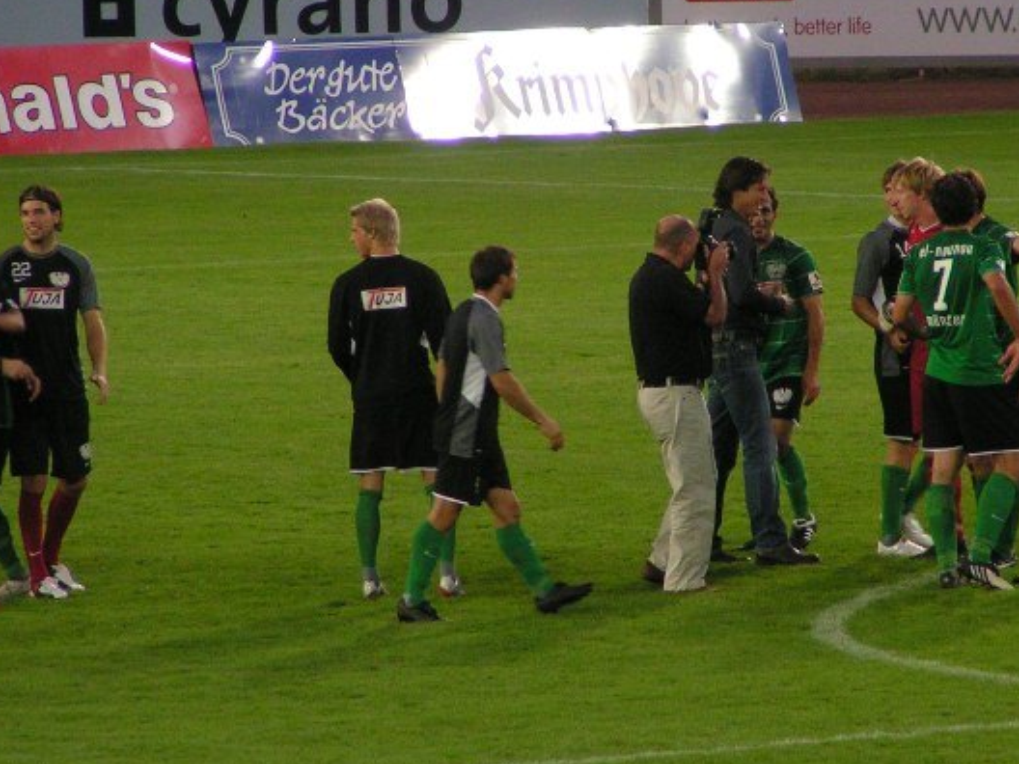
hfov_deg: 3.6
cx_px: 560
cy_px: 336
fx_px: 16426
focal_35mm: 558
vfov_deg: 2.7
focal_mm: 56.3
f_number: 3.5
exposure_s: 1/80
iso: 200
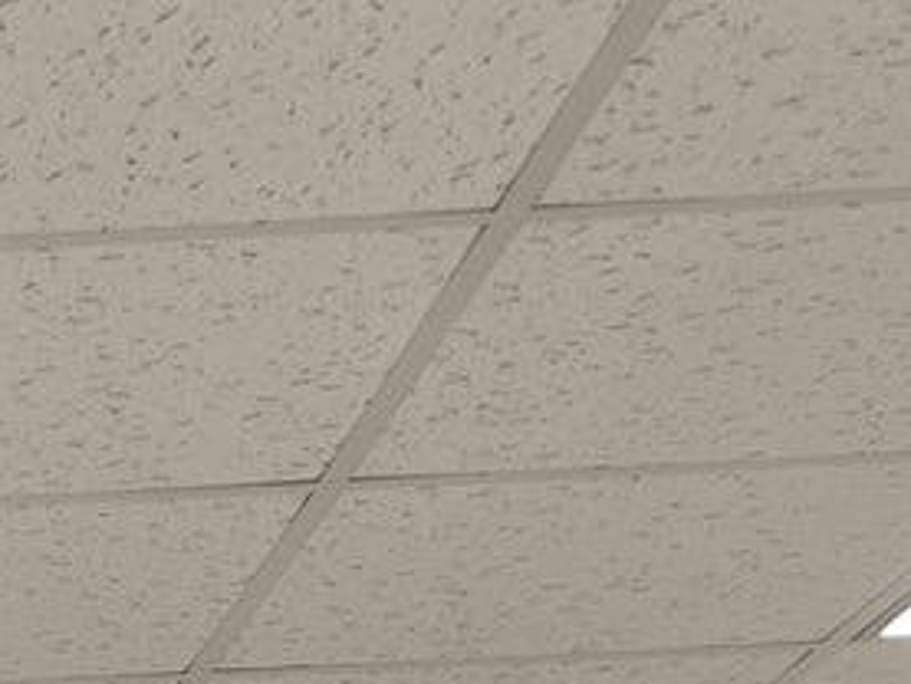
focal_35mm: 166
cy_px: 1911
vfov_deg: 7.9
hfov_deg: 10.8
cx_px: -927
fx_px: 4371
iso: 200
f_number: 1.7
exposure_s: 1/120
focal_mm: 6.3
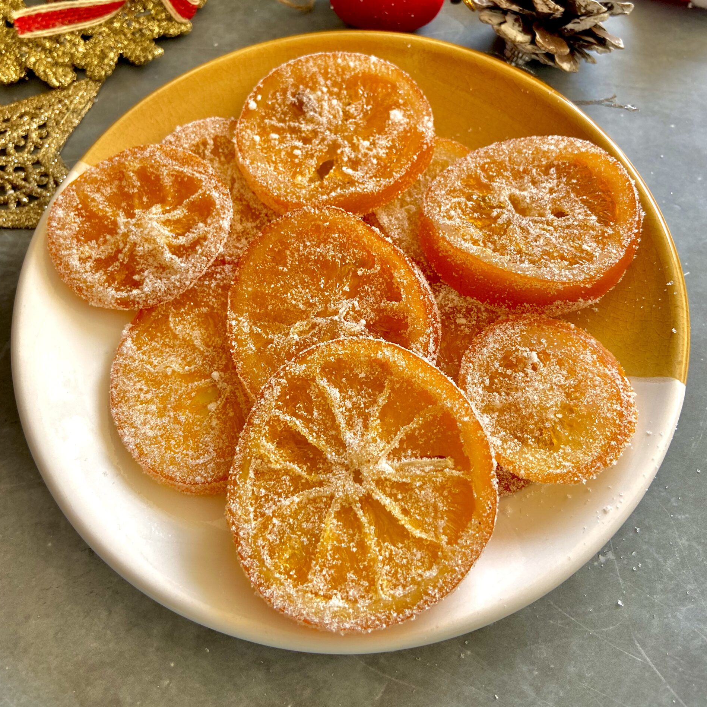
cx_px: 355
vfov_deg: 51.9
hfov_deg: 52.5
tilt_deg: -61.2
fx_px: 716
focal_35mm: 31
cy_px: 262
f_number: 1.8
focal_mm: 4.25
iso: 80
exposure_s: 1/121
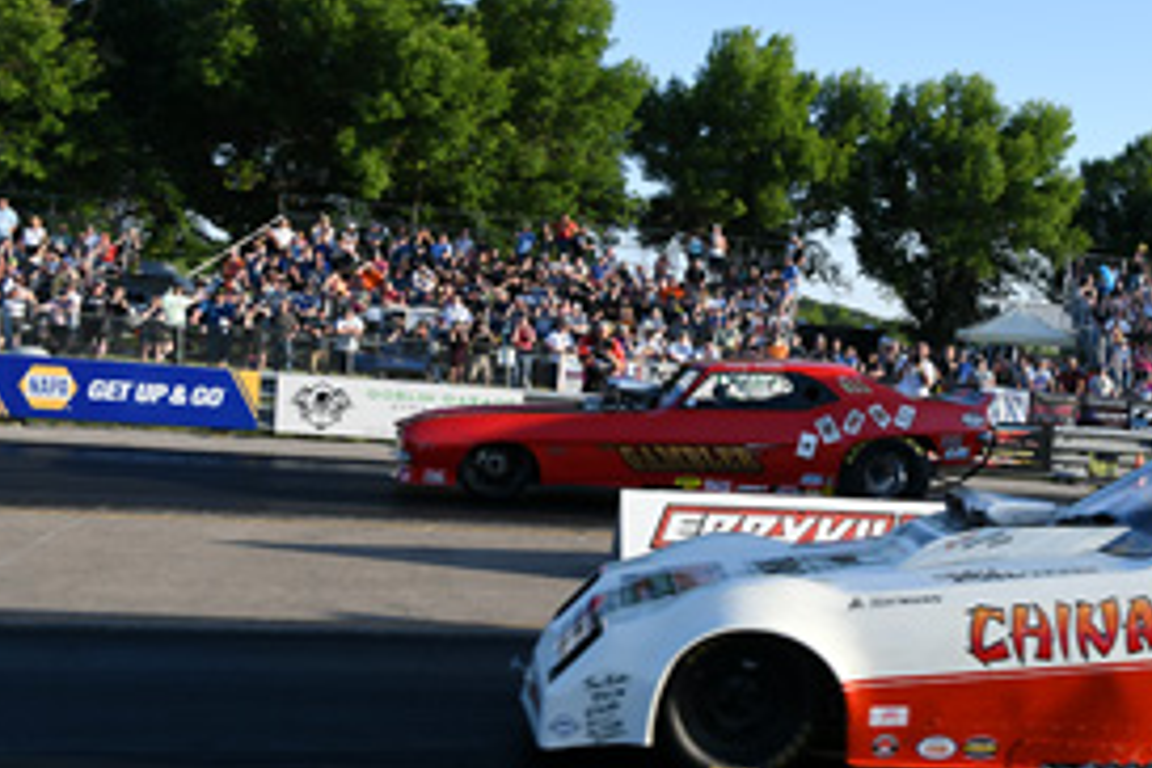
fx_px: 1408
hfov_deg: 41.3
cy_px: 460
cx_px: 1021
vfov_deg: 30.4
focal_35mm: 44
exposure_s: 1/800
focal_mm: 16
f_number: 4.5
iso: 160
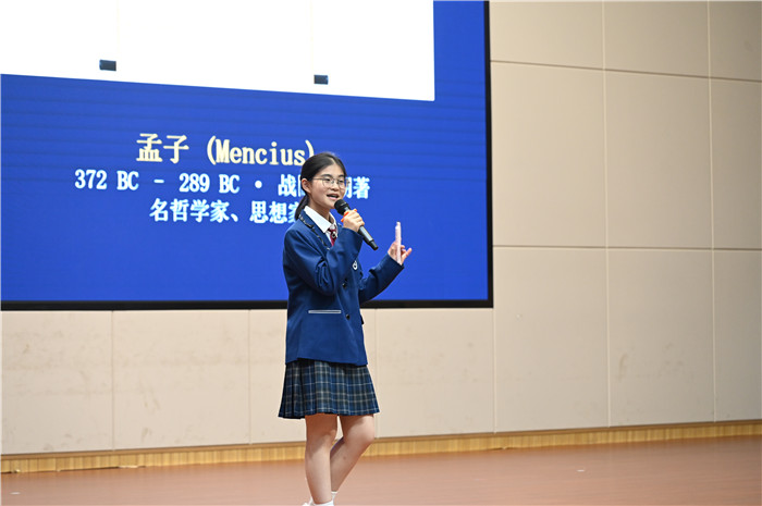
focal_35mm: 102
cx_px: 381
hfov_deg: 20.0
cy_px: 253
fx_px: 2156
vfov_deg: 13.4
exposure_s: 1/80
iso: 1600
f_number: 4
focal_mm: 102
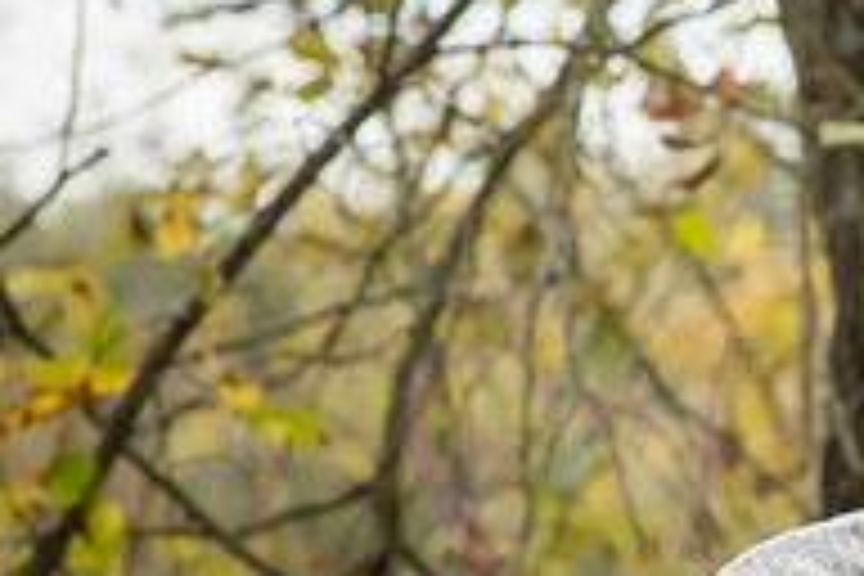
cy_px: 416
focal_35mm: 362
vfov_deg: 3.8
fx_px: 8687
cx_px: 1161
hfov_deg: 5.7
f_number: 11
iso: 800
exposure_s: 1/640
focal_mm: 120
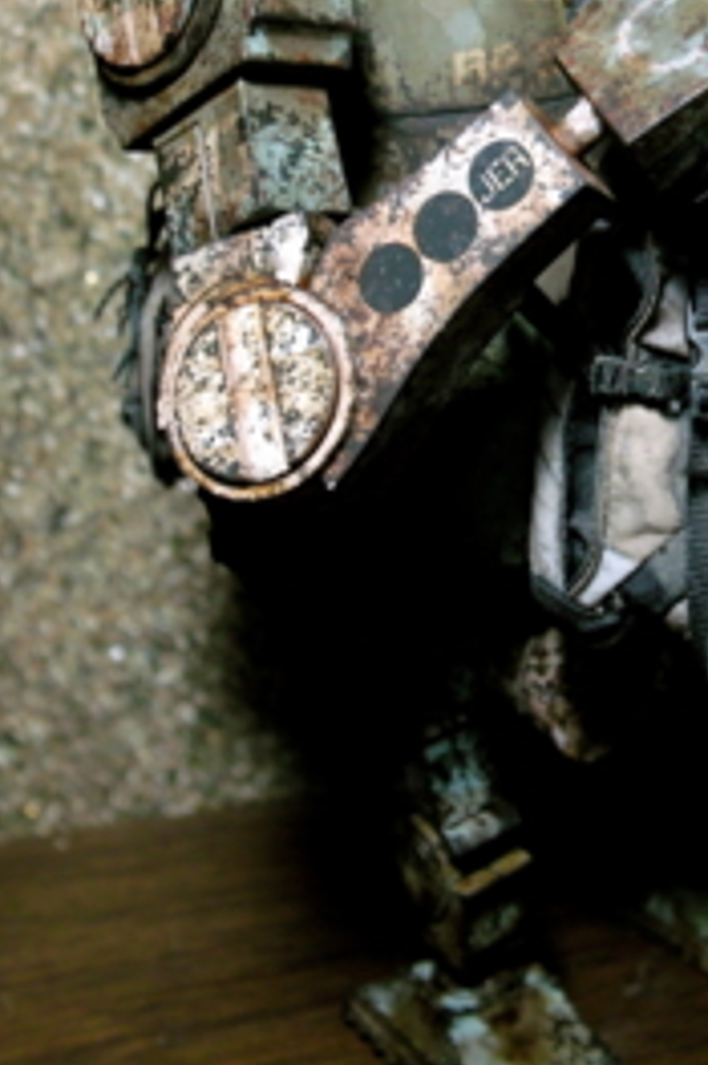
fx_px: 1890
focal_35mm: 64
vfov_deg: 29.5
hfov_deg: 20.5
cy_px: 12
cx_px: 704
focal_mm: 16.6
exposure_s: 1/13
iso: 200
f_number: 4
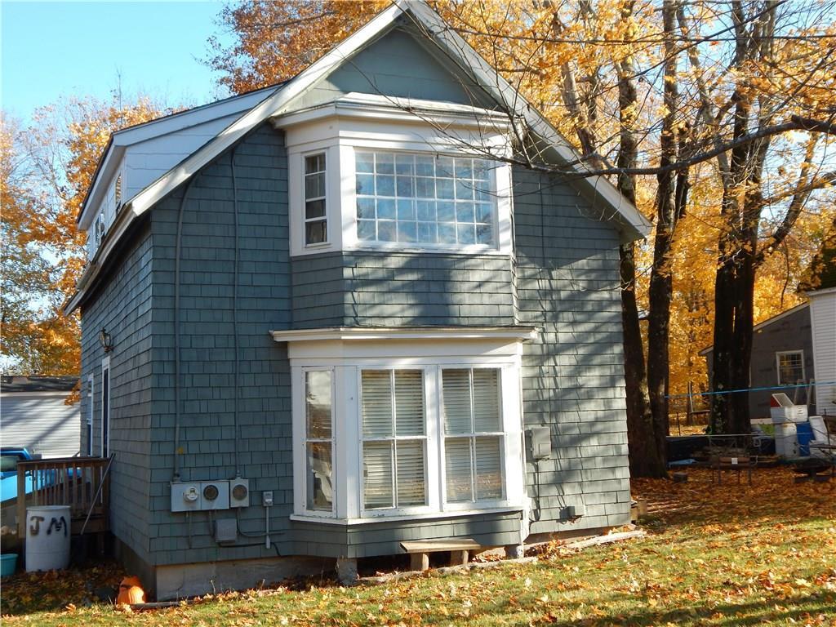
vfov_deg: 33.6
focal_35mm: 43
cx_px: 418
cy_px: 314
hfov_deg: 43.9
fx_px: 1038
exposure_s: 1/320
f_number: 3.6
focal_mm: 7.7
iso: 125
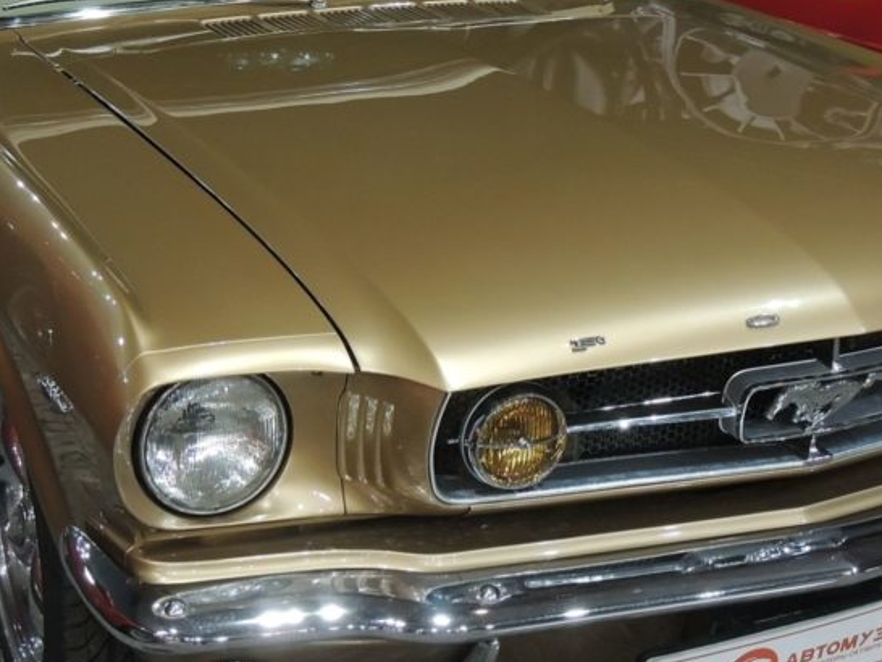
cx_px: 449
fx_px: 1912
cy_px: 294
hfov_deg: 26.0
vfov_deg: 19.6
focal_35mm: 75
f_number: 3.3
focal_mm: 7.1
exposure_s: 1/20
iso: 800
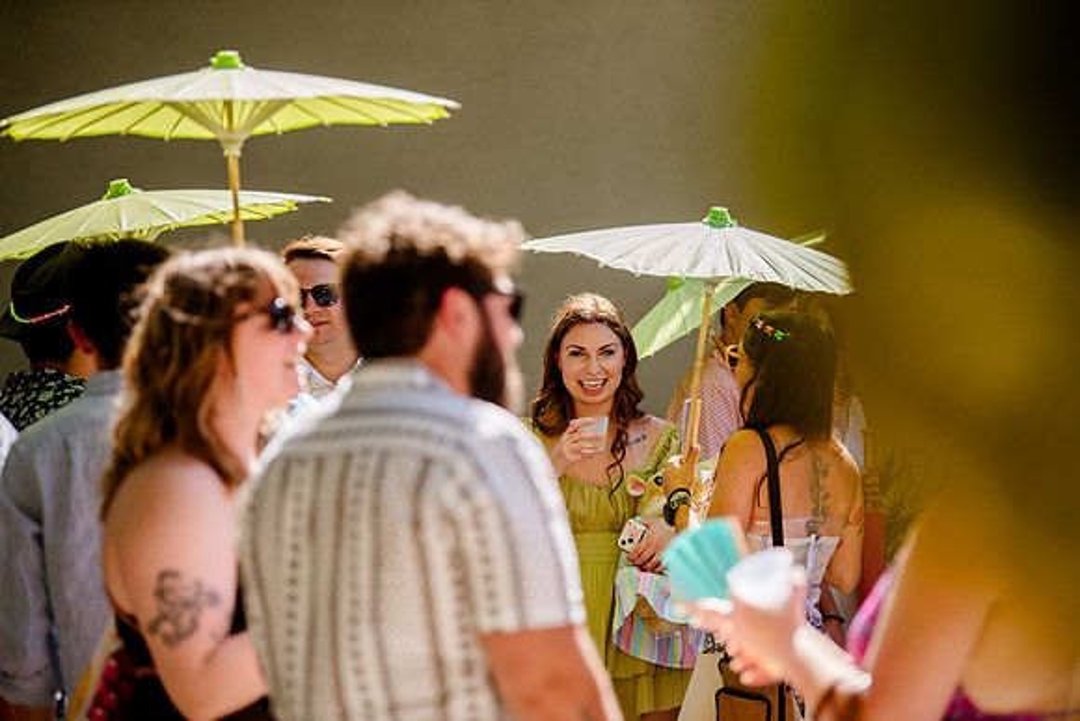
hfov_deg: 15.2
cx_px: 540
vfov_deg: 10.2
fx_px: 4051
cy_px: 360
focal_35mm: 135
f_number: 2.8
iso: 200
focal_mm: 135
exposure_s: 1/2500
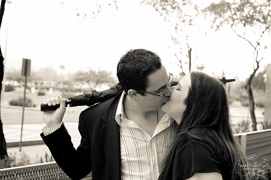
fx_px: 376
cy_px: 90
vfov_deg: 27.0
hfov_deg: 39.6
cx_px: 136
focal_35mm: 50
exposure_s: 1/200
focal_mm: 50
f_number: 7.1
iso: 800
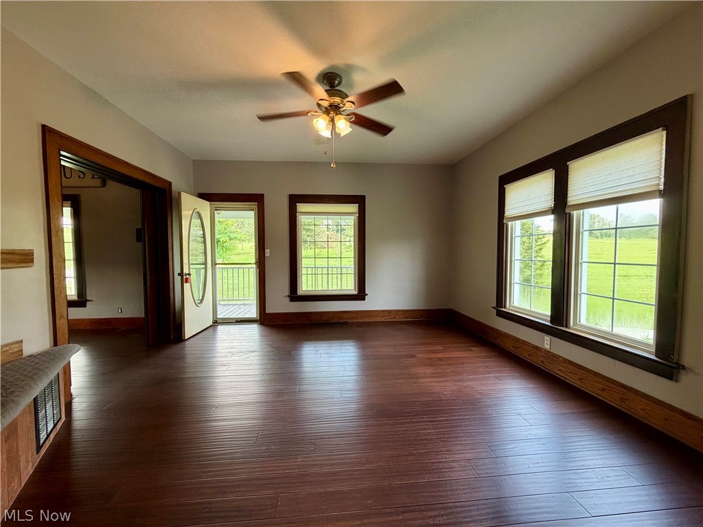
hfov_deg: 102.1
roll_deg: +0.7
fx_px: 284
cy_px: 264
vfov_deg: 85.7
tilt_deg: -2.0
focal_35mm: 14
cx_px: 352
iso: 160
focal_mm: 2.22
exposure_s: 1/120
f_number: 2.2
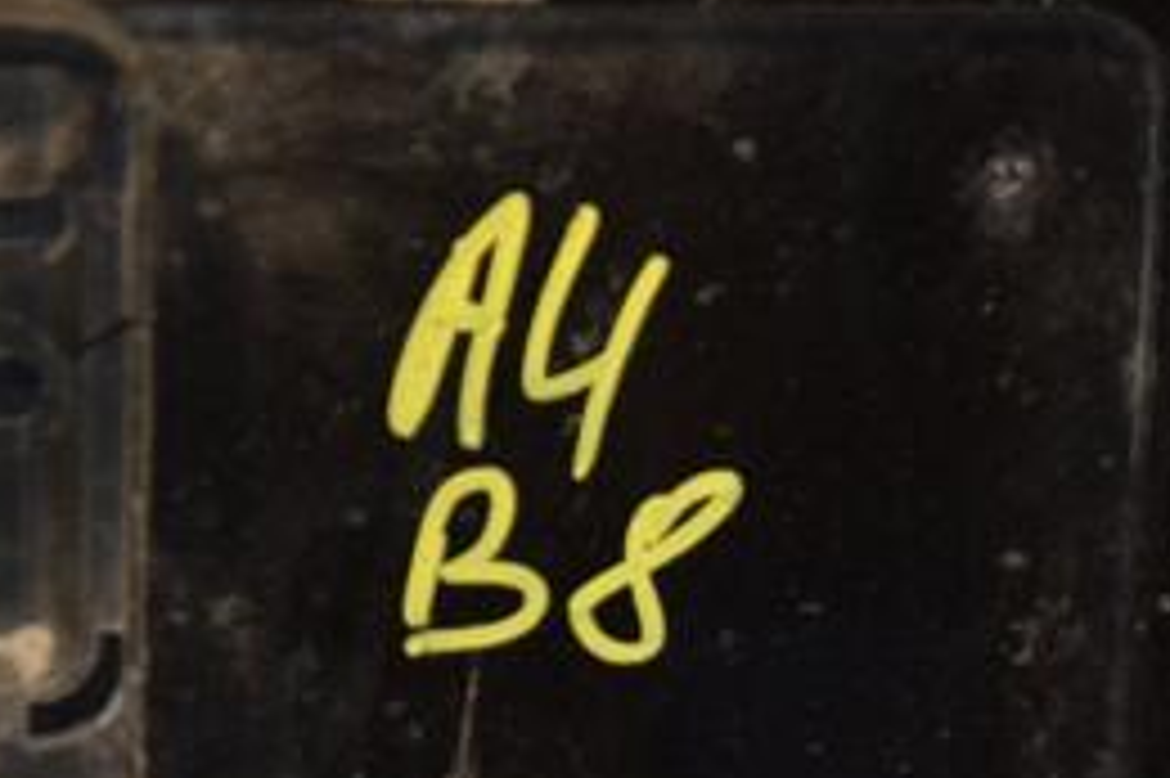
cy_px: 809
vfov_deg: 4.9
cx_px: 1256
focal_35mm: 277
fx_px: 8996
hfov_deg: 7.4
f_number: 5.3
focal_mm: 80
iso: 800
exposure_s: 1/125
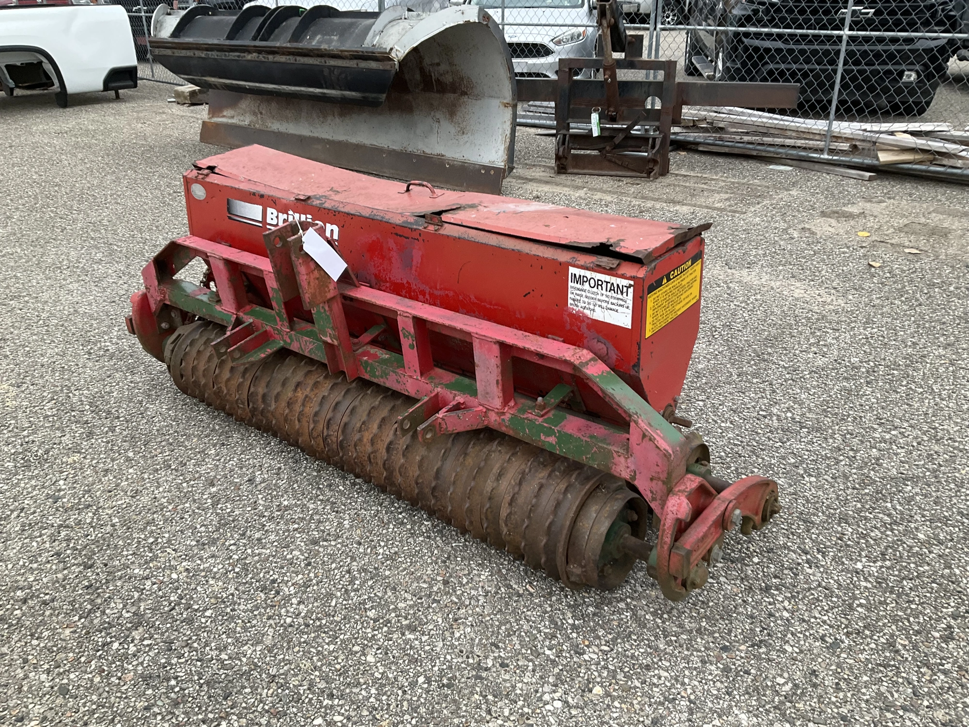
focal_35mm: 29
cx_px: 484
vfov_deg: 48.2
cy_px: 364
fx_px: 812
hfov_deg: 61.7
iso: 64
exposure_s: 1/122
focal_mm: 3
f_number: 1.8
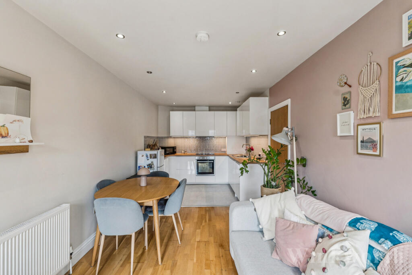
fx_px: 172
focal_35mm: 15
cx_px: 206
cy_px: 138
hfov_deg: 100.4
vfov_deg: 77.3
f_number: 8
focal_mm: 10
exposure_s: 1/10
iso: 250
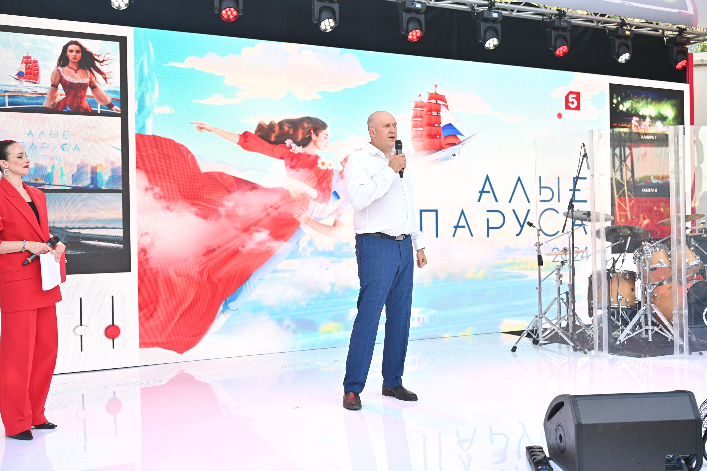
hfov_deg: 54.5
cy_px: 236
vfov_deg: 37.8
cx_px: 354
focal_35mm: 35
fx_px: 687
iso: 100
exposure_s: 1/200
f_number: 2.5
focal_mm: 35
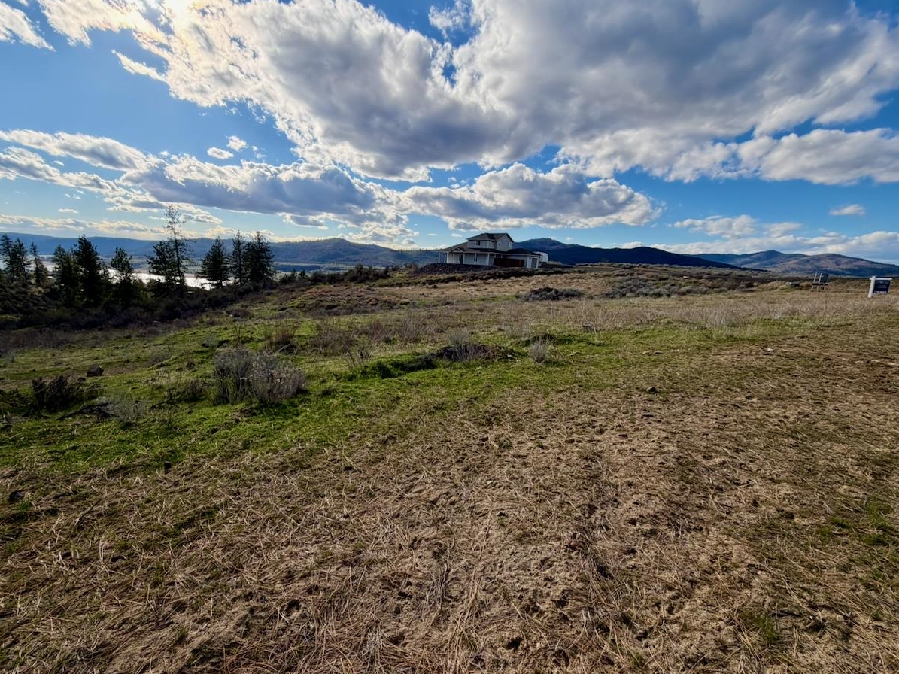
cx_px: 426
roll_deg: -1.7
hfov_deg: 98.1
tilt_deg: -11.8
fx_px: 390
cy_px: 357
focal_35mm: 15
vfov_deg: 81.7
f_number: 2.2
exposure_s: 1/1312
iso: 32
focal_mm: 2.22
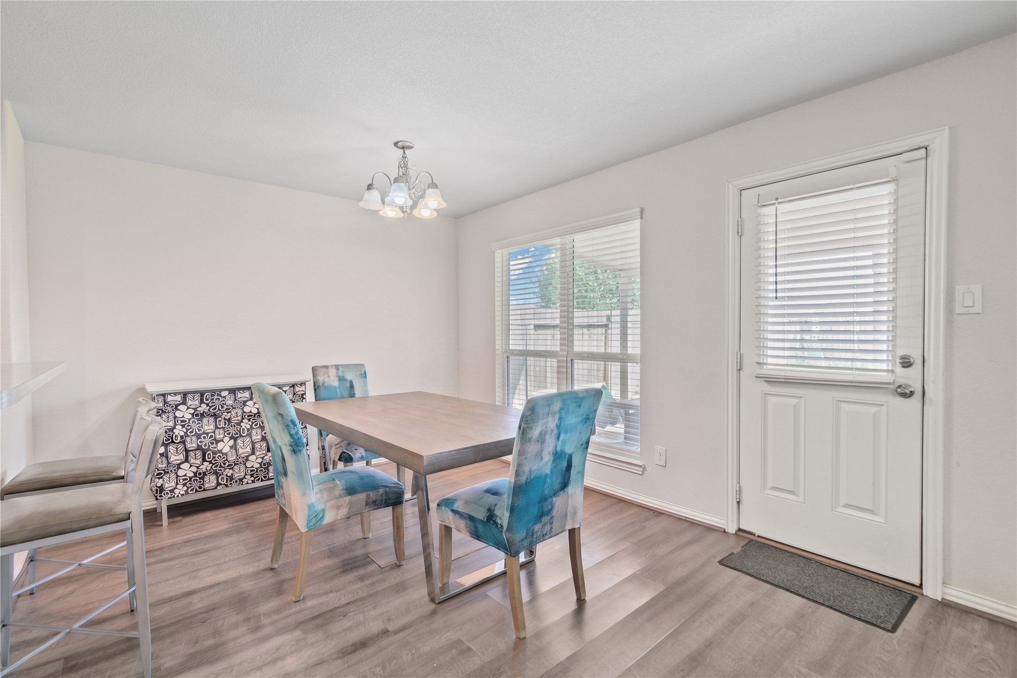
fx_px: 452
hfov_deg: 96.7
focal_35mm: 16
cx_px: 508
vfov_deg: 73.8
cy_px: 339
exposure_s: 1/8
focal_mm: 16
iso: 200
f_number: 9
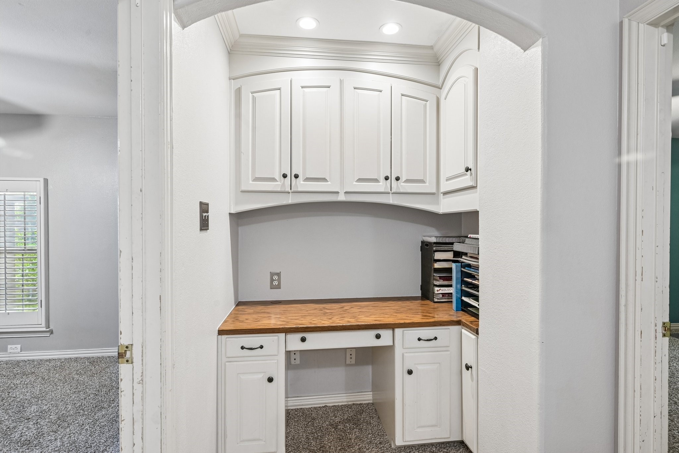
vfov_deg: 68.9
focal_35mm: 18
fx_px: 330
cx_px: 340
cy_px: 226
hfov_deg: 91.6
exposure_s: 1/13
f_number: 8
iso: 400
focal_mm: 17.5
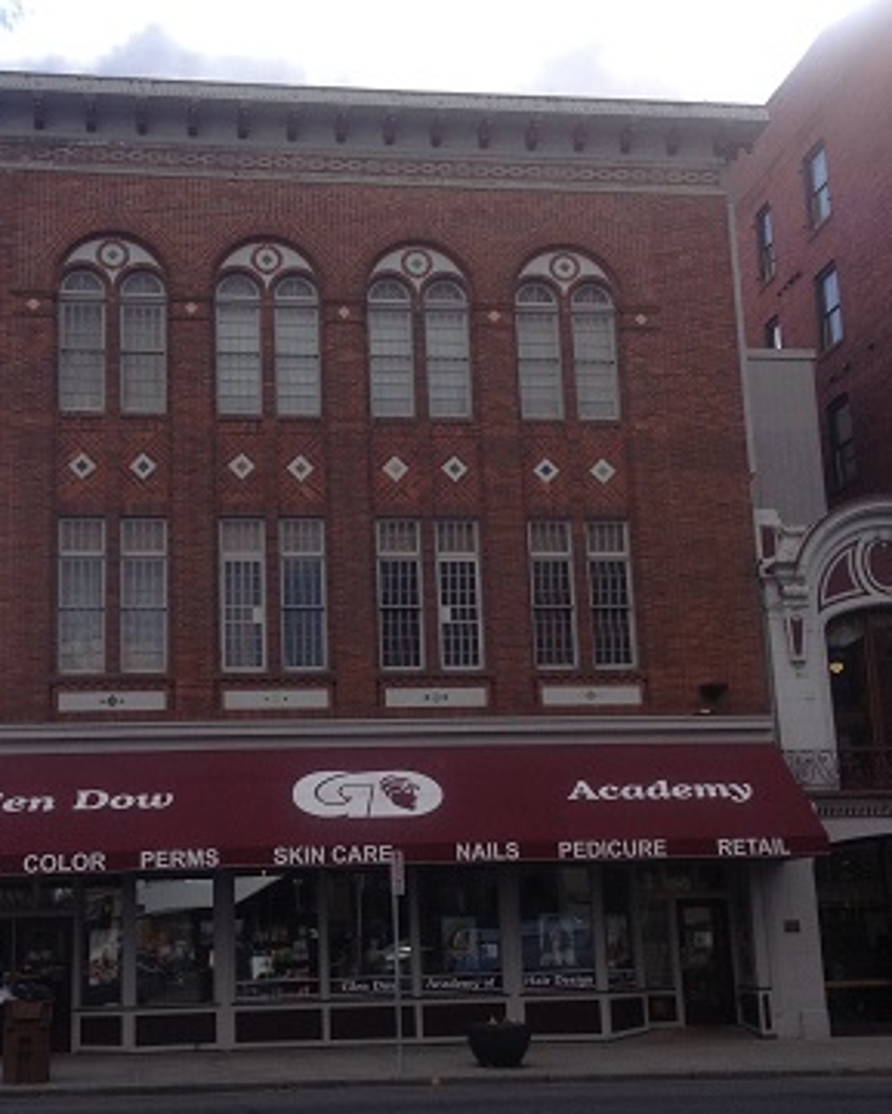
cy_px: 596
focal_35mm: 52
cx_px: 346
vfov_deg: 36.0
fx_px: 1715
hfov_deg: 29.1
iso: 50
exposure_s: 1/935
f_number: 2.4
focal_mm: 4.28
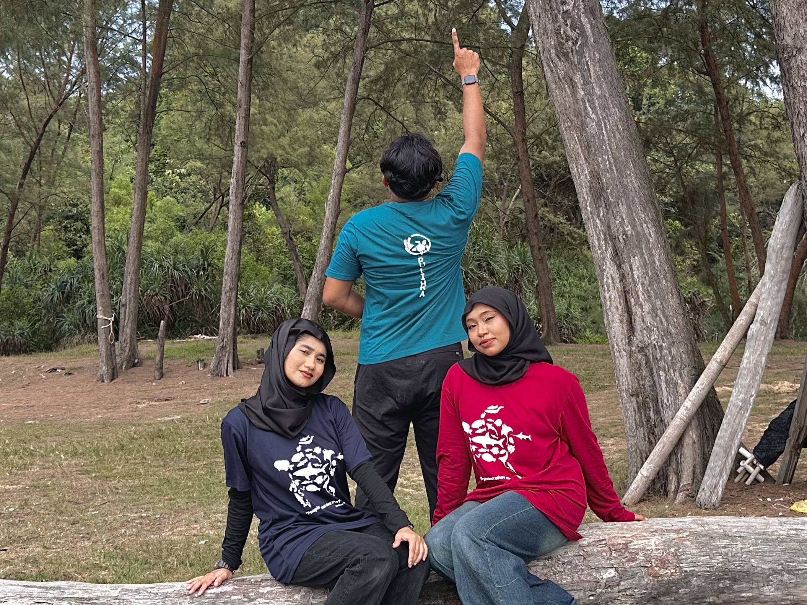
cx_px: 404
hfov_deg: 71.6
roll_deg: +0.0
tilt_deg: +3.5
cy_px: 302
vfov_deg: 56.8
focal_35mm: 24
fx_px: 559
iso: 80
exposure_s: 1/1144
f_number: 1.78
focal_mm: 6.86
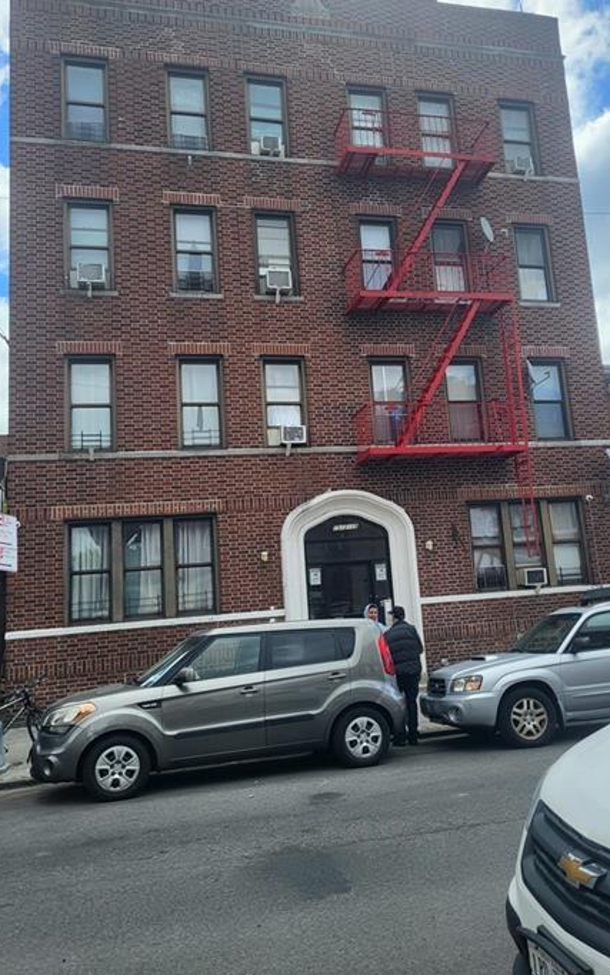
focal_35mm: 31
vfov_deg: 61.1
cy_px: 434
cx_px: 346
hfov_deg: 40.5
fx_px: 824
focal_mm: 5.4
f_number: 1.8
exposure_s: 1/2234
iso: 40
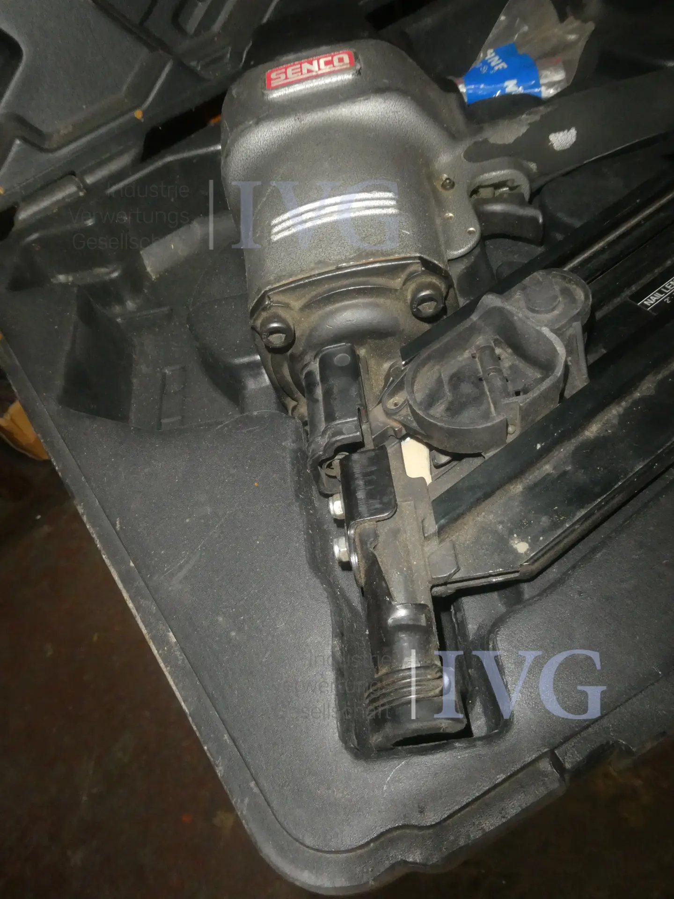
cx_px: 337
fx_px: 623
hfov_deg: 56.8
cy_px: 450
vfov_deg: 71.6
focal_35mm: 24
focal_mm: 4.3
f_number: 3.3
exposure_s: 1/60
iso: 800
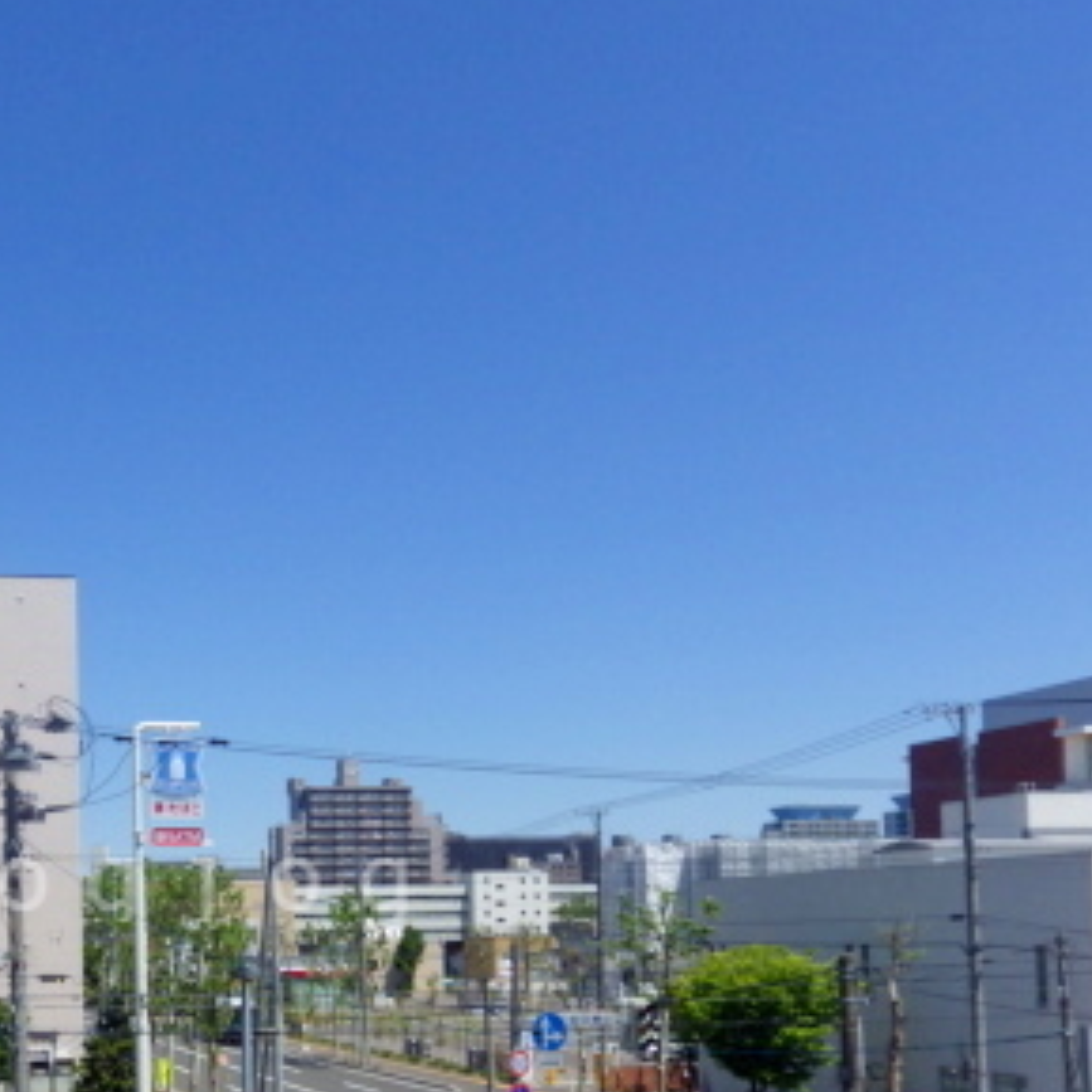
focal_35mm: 43
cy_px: 877
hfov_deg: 37.3
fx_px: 1535
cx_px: 170
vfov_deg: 37.7
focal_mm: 4
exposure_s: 1/200
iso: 100
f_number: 9.7
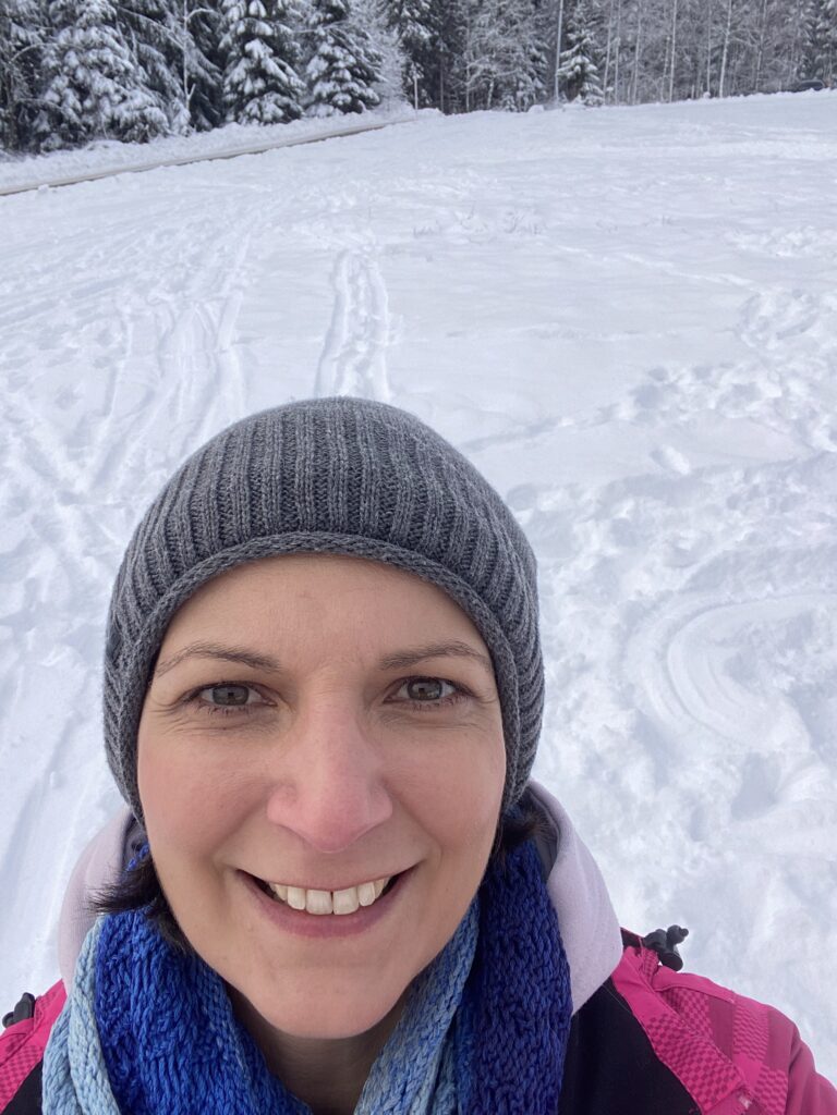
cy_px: 558
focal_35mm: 30
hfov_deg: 46.8
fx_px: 967
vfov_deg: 60.0
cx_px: 418
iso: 25
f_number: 2.2
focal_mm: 2.71
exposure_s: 1/285
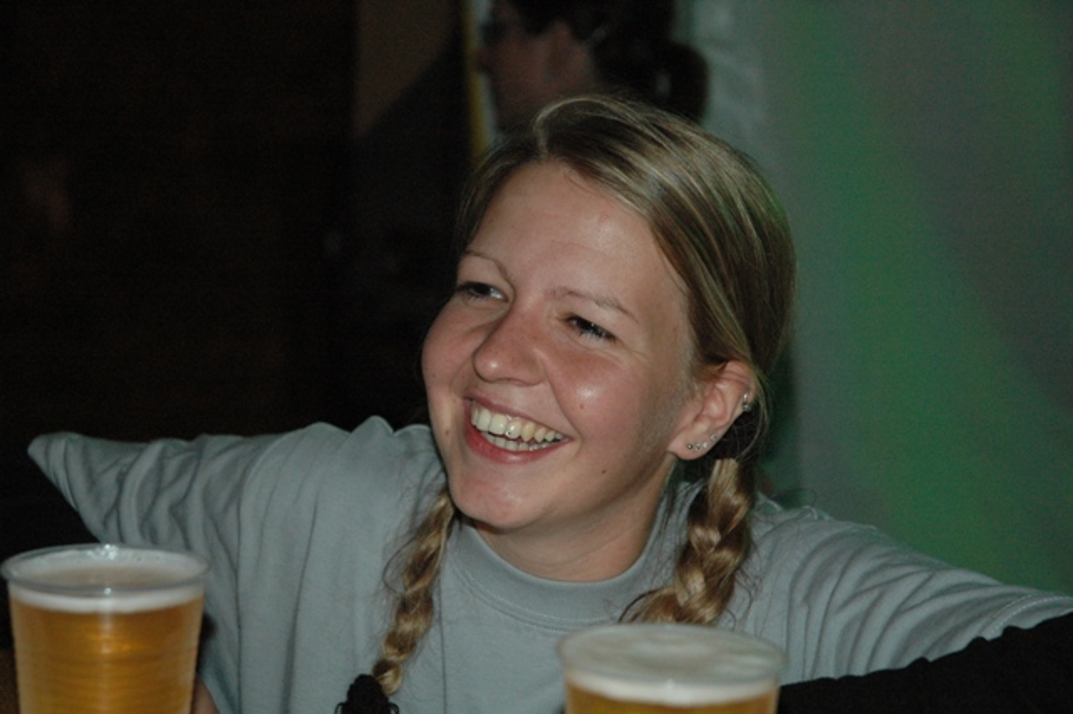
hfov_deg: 22.6
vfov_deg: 15.2
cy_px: 357
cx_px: 536
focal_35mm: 90
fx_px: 2681
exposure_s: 1/60
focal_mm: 60
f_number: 4.5
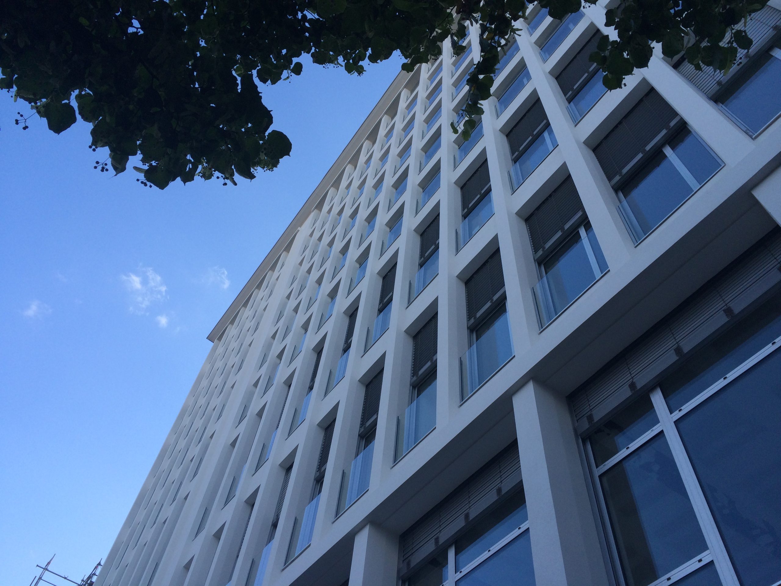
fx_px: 654
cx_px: 390
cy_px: 293
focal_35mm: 29
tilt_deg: +55.3
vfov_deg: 48.2
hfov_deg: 61.7
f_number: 2.2
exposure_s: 1/912
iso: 32
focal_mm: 4.15
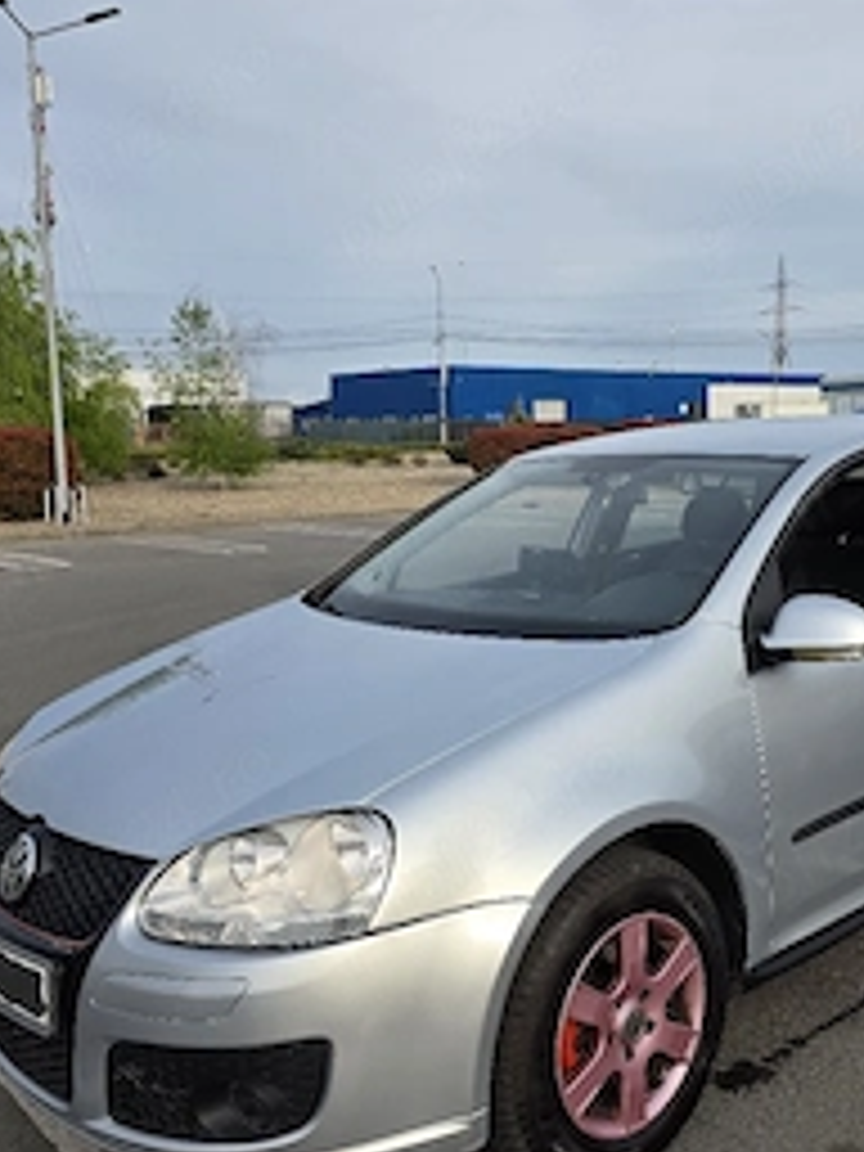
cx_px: 567
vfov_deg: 51.3
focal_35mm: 36
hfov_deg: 39.2
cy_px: 554
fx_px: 1198
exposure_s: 1/5000
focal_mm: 6.3
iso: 80
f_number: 1.7
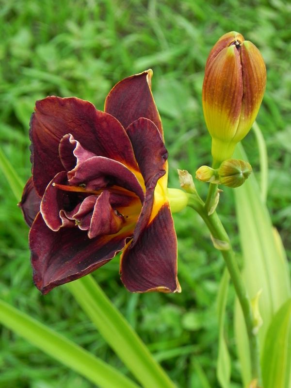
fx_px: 2376
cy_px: 194
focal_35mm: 212
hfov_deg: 7.0
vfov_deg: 9.3
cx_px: 146
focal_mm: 37.7
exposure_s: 1/160
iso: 160
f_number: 5
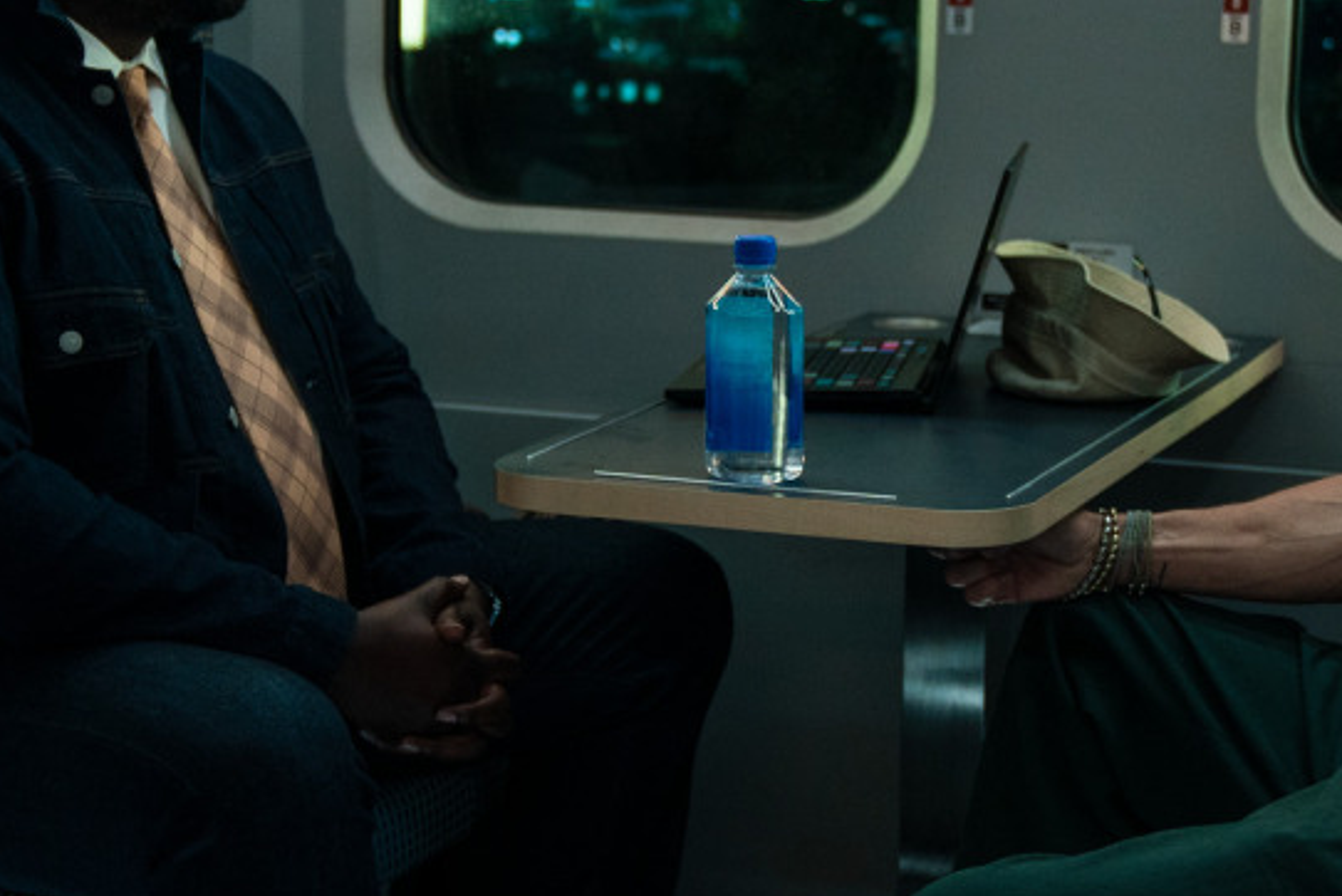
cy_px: 433
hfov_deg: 27.5
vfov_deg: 18.7
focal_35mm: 73
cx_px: 906
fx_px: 2723
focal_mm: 33
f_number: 2.8
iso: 1250
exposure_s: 1/125
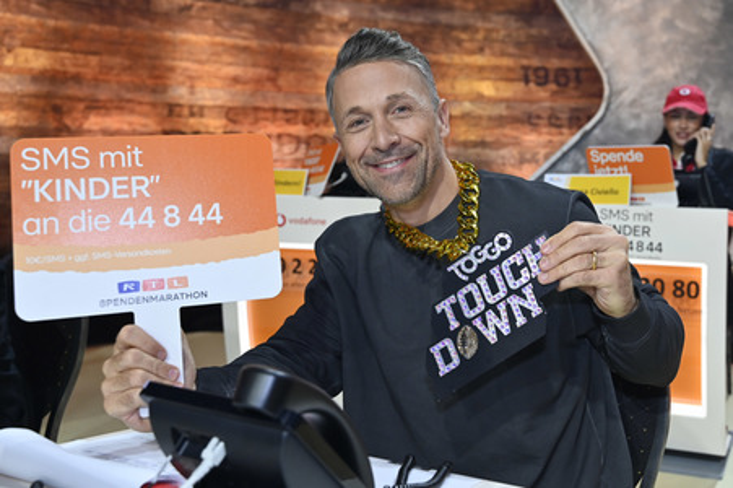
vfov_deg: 39.9
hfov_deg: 57.3
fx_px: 671
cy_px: 244
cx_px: 366
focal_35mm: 33
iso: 1000
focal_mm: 33
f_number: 4
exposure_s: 1/200
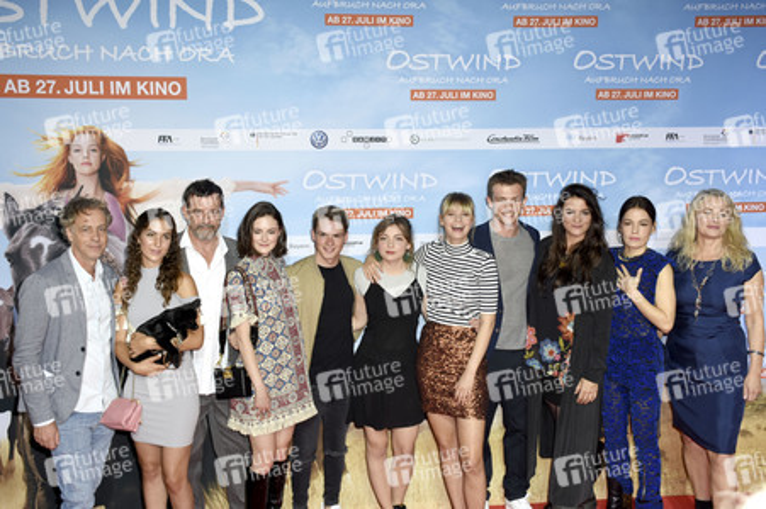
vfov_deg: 34.2
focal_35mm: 39
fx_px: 829
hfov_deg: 49.6
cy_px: 254
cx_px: 383
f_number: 5.6
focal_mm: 26
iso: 400
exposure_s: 1/160
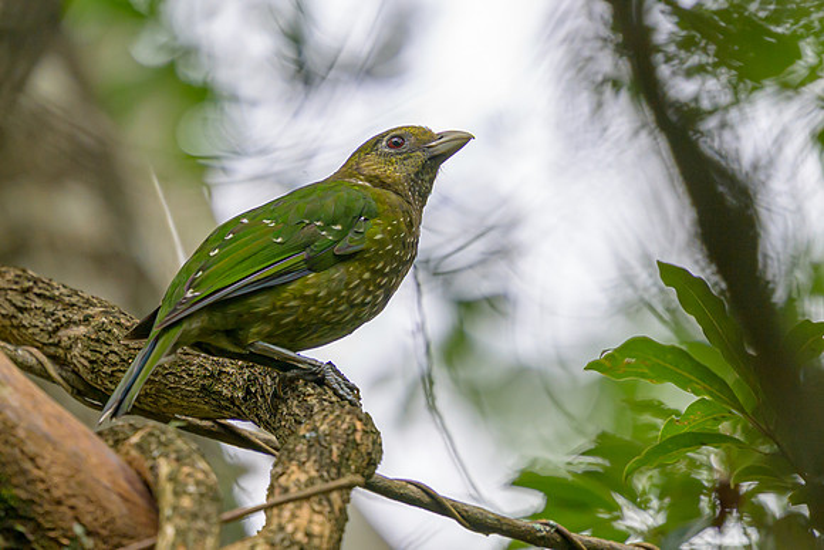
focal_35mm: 1194
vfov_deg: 1.2
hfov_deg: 1.7
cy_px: 202
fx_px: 27333
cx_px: 382
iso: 125
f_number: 2.8
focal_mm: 400
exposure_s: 1/400
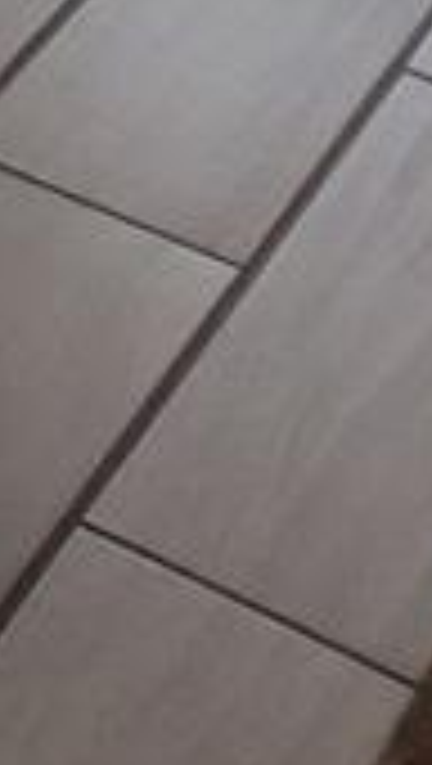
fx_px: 3594
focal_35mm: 177
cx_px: -1017
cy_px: -1881
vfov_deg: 8.7
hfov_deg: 6.2
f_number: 1.8
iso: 869
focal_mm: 5.56
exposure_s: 1/120
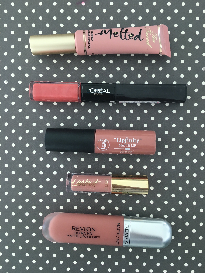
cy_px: 136
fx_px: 229
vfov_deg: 61.7
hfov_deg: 48.2
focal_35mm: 29
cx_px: 102
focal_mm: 4.15
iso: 25
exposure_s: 1/30
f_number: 2.2
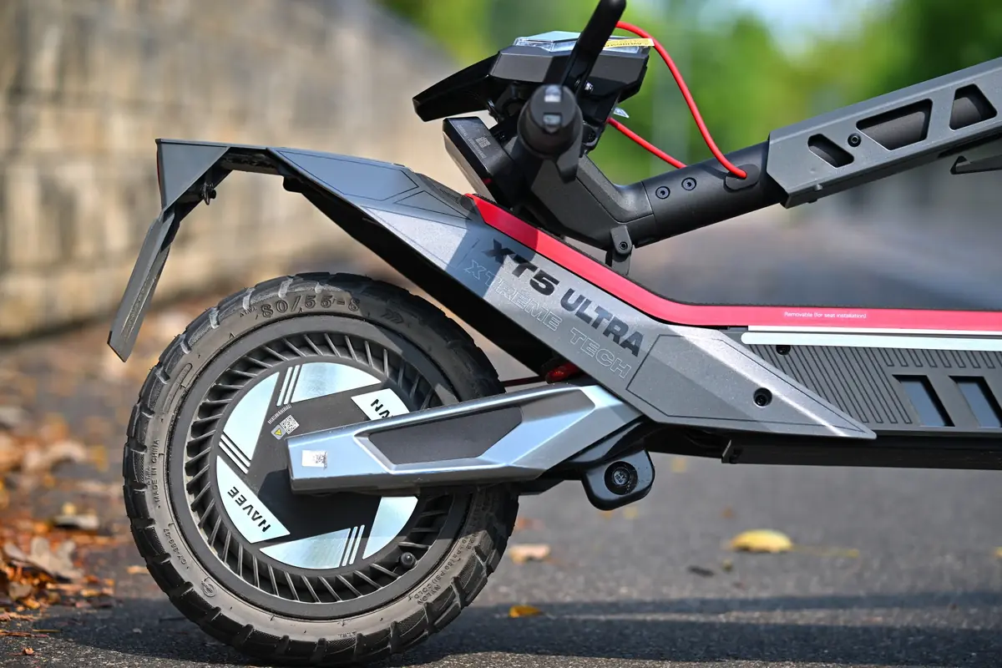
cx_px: 501
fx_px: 4036
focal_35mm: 145
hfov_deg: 14.2
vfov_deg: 9.5
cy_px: 334
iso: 110
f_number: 5
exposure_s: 1/125
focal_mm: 145
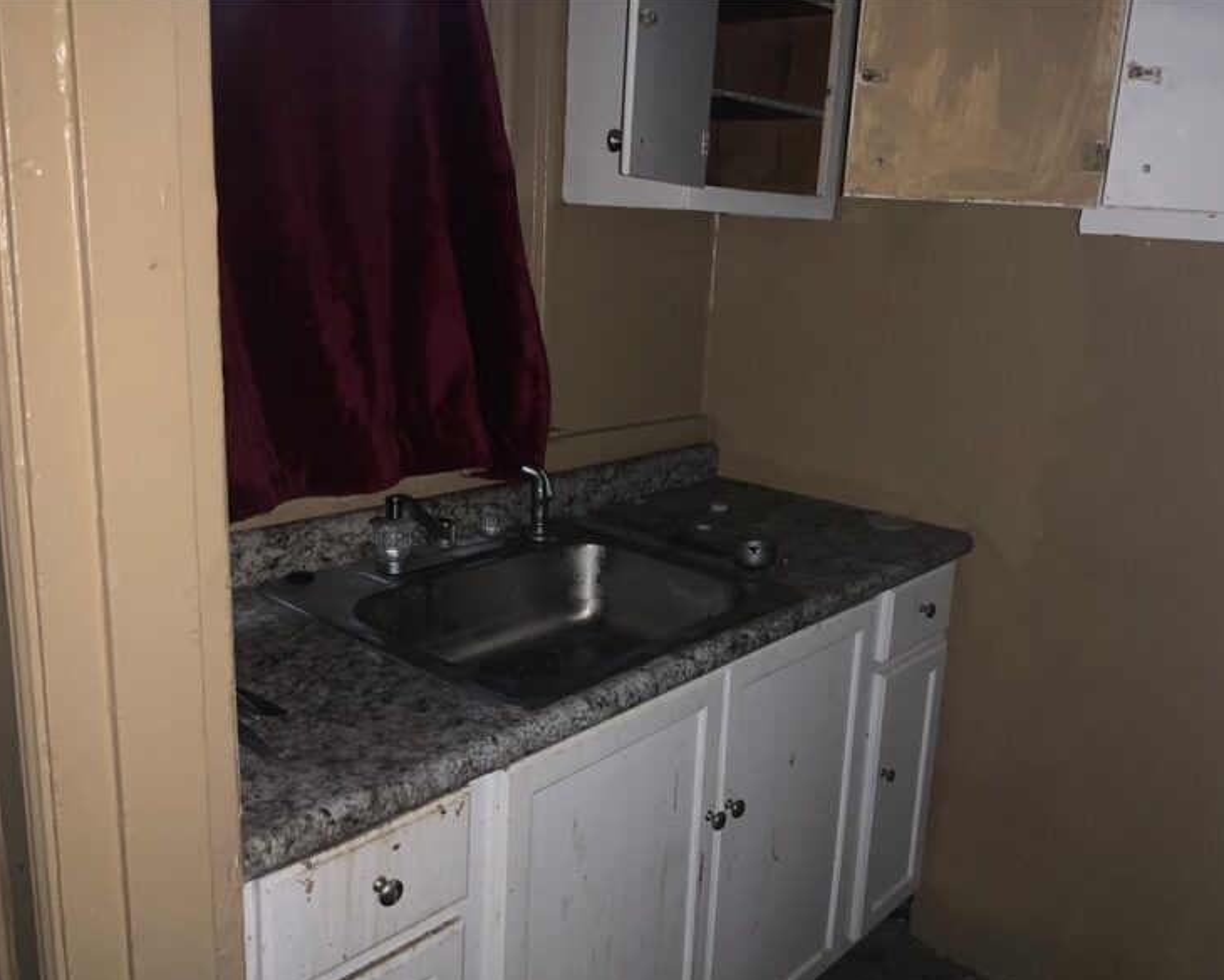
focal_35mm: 31
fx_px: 1123
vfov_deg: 47.1
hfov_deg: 57.1
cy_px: 498
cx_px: 654
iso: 50
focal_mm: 3
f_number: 1.8
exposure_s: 1/21
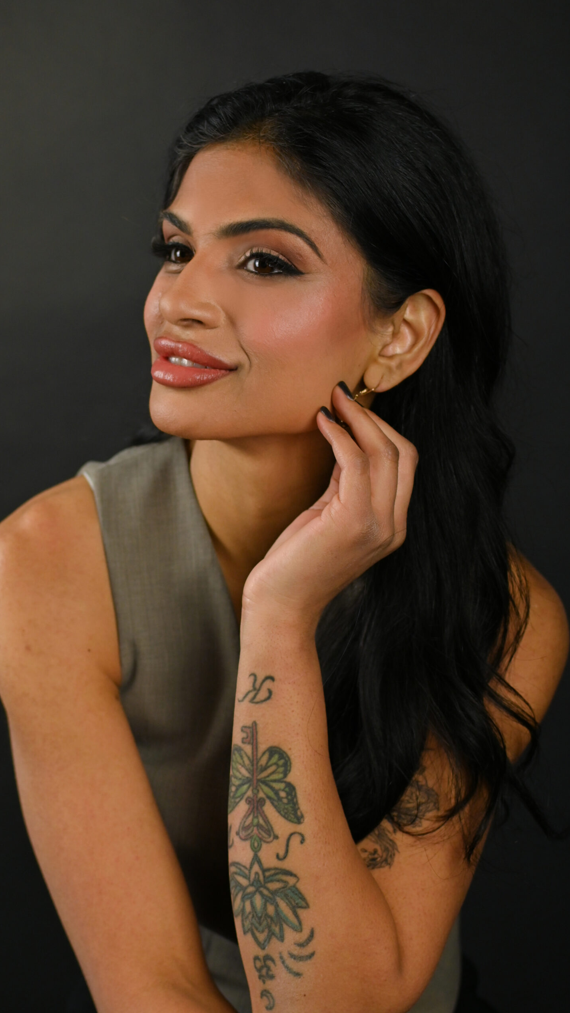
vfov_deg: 37.5
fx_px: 1492
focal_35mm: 56
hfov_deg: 21.6
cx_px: 244
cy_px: 502
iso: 400
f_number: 3.2
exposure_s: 1/250
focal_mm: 35
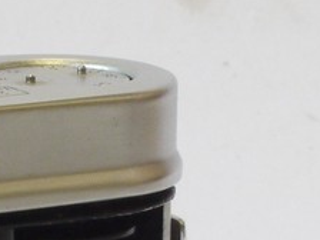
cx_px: -74
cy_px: 474
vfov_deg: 4.6
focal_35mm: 321
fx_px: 2967
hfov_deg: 6.1
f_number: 10
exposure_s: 1/50
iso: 800
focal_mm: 30
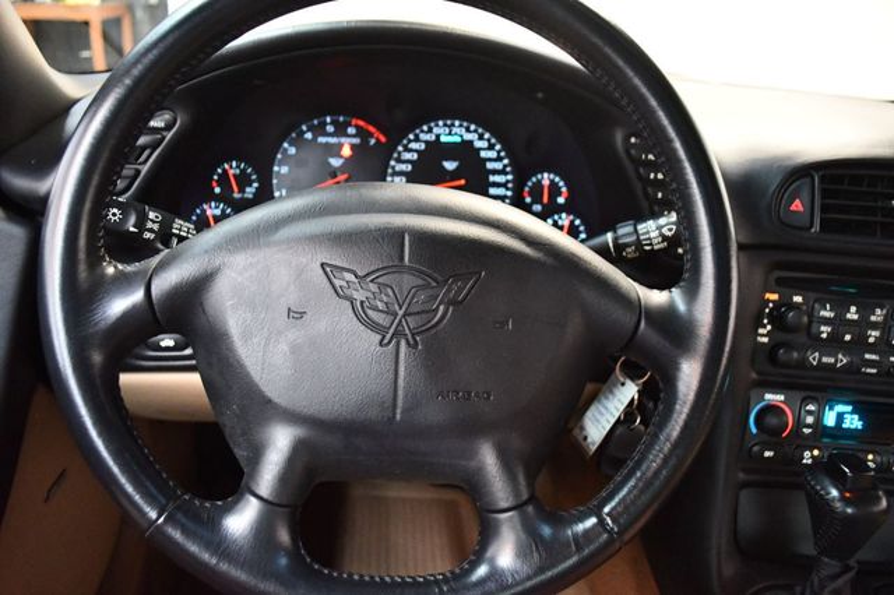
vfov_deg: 47.9
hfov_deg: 67.4
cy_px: 298
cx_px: 447
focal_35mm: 27
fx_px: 670
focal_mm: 18
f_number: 3.5
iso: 9000
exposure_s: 1/60
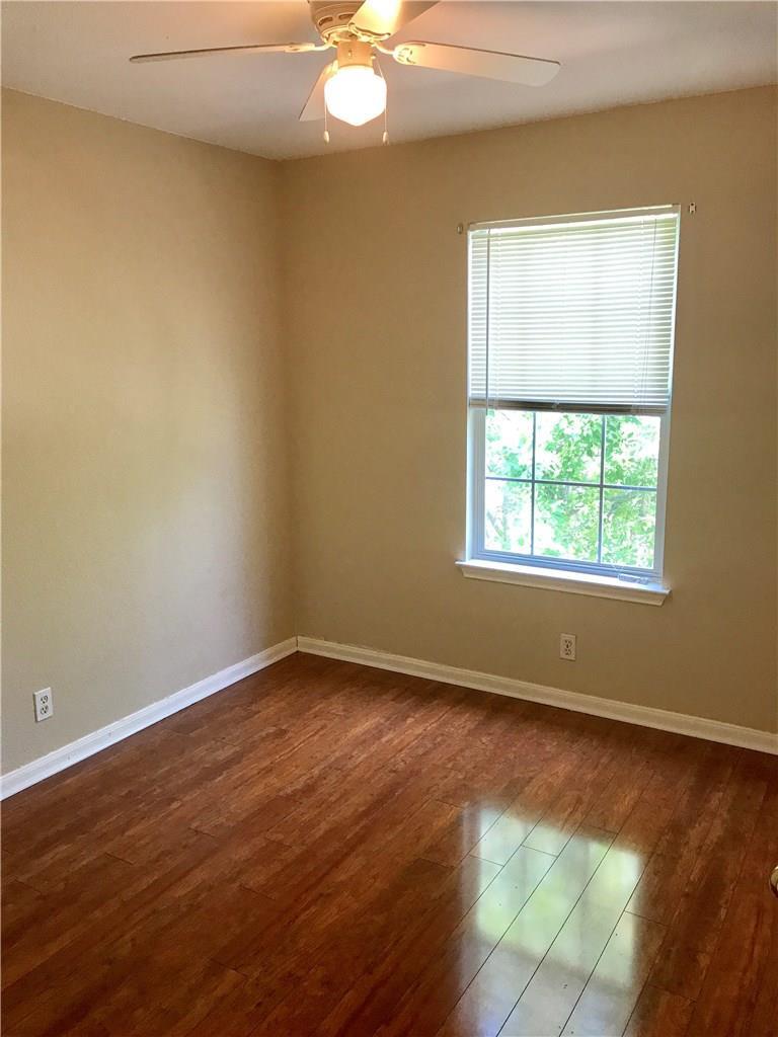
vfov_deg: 63.4
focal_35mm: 28
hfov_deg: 49.7
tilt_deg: -10.9
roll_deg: +0.4
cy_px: 518
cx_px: 389
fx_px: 839
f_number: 1.8
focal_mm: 3.99
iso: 25
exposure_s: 1/30
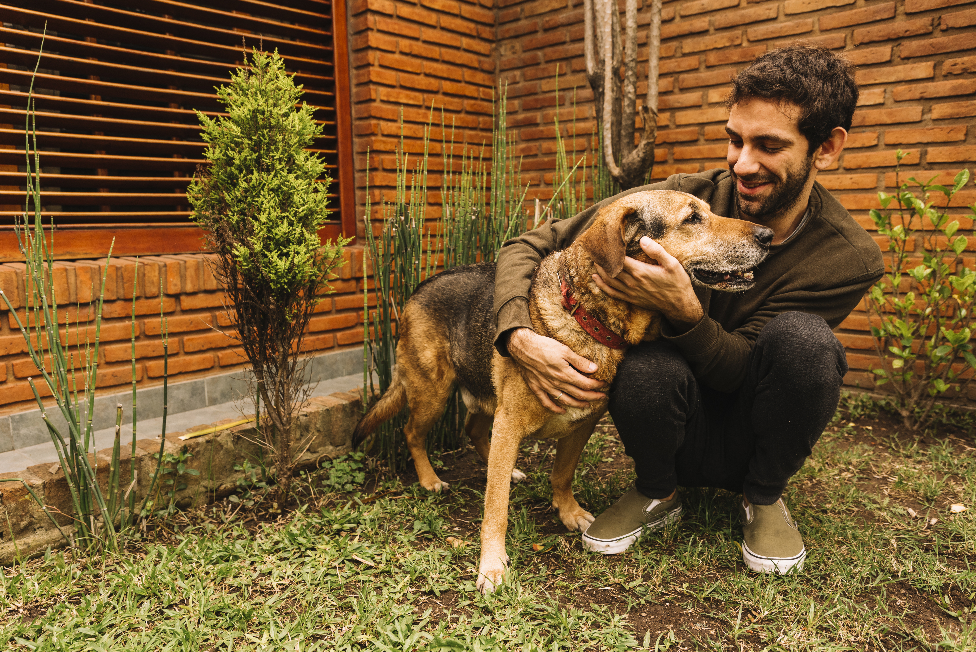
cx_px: 488
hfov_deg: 61.9
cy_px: 326
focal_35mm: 30
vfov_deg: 43.6
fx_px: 814
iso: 400
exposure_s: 1/400
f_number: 4.5
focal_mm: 30
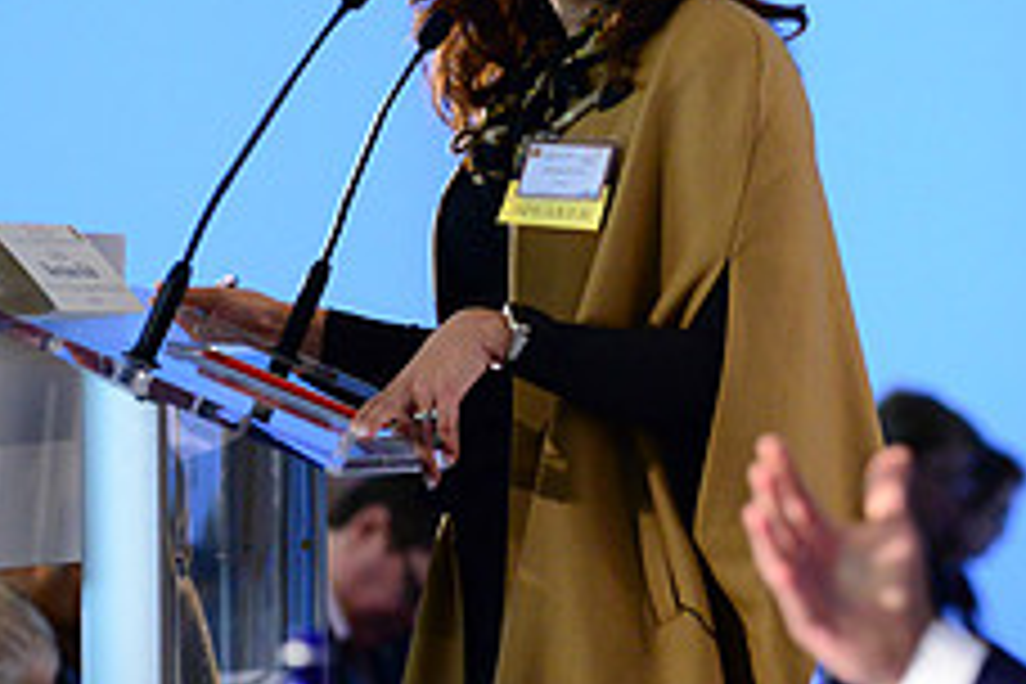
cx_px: 1012
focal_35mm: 318
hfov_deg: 6.5
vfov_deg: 4.3
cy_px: 299
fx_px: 9062
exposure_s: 1/250
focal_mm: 125
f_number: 2.8
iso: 4000
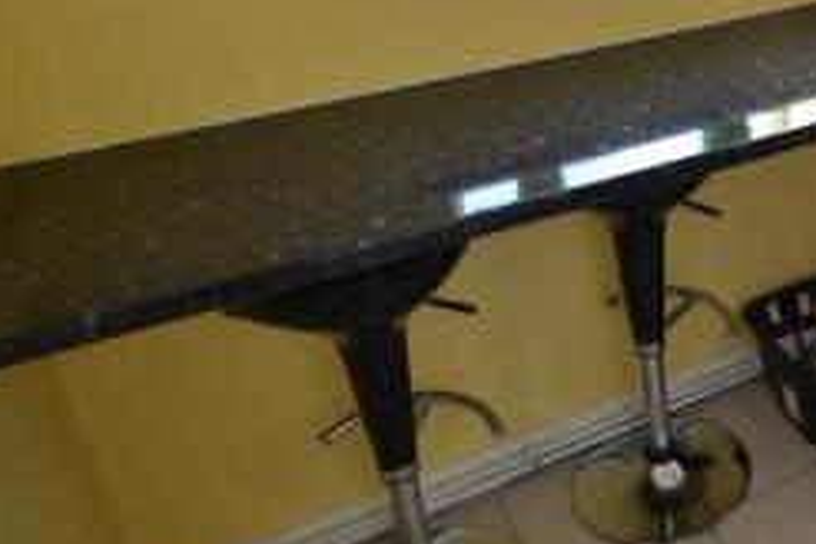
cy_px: 81
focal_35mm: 40
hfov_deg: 40.6
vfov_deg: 32.2
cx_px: 862
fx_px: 907
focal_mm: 10
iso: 400
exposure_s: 1/60
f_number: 3.5
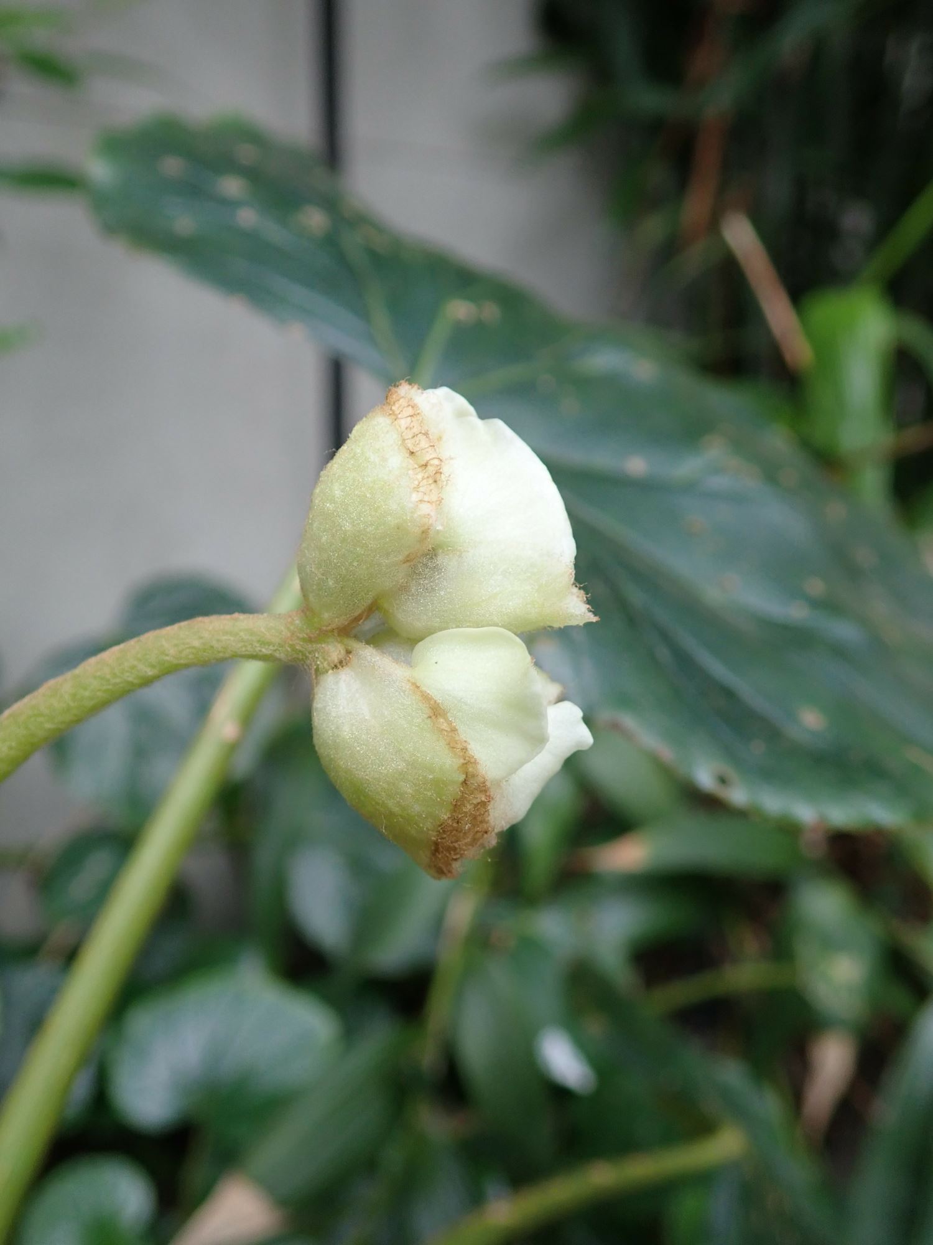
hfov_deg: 46.8
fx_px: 1078
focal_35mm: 30
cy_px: 622
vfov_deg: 60.0
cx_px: 466
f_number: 2.3
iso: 250
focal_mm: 5.5
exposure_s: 1/125
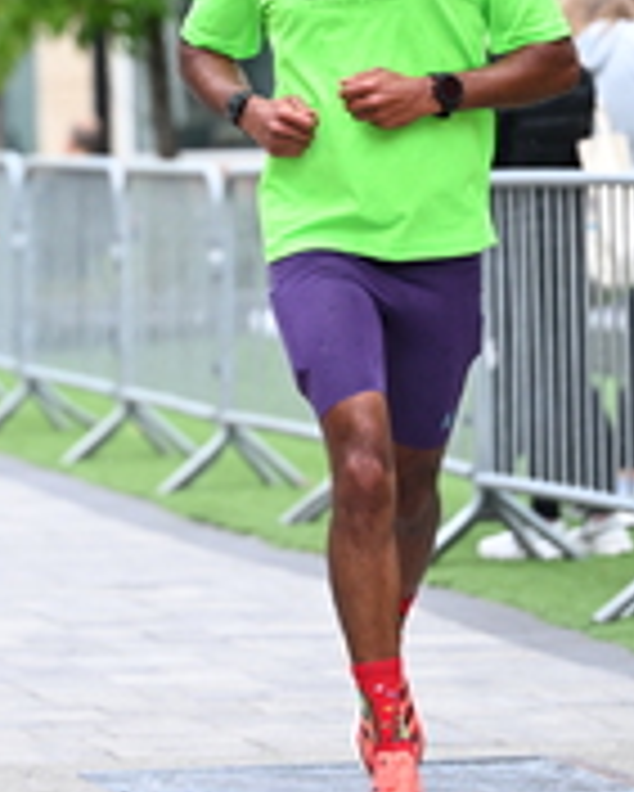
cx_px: 0
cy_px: 29
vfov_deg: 5.7
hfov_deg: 4.6
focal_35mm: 338
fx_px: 7921
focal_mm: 115
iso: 1250
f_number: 2.8
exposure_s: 1/1250
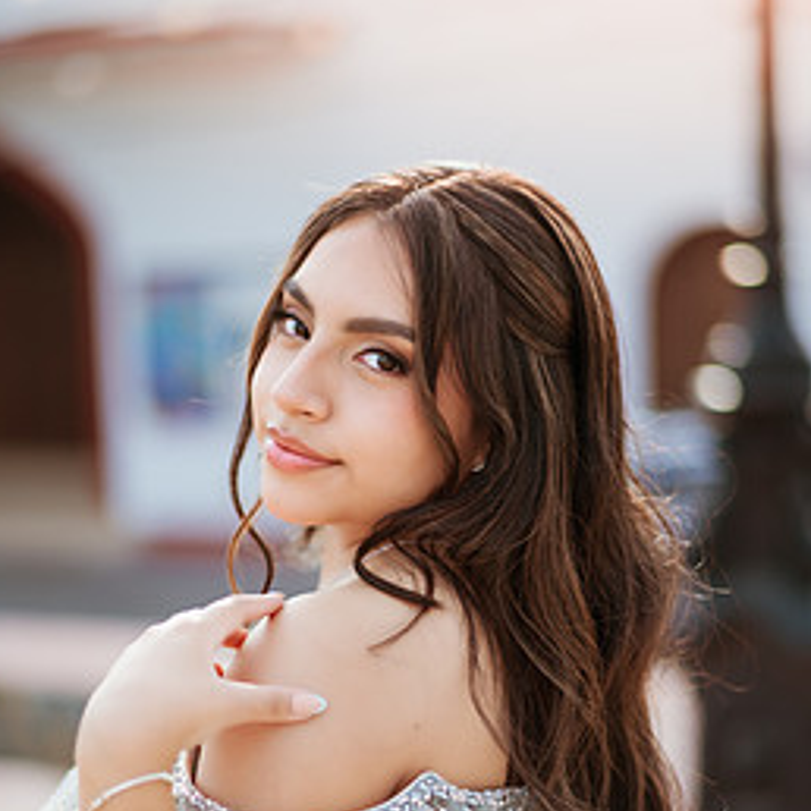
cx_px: 453
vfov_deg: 20.0
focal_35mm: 86
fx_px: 2280
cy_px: 597
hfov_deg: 20.2
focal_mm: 58
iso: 100
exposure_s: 1/2500
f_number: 1.4
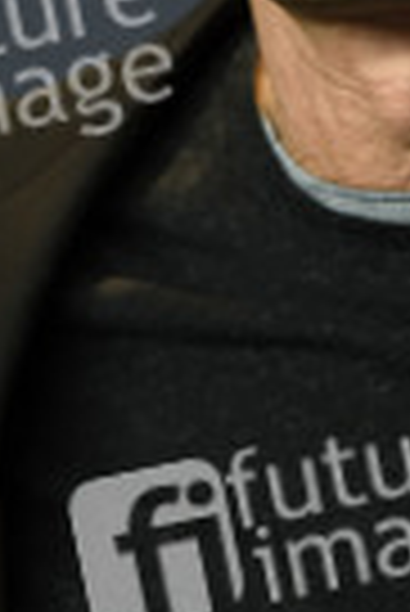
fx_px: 13860
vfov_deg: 2.5
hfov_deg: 1.7
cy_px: -148
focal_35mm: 813
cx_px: 433
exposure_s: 1/320
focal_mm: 185
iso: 640
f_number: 3.2
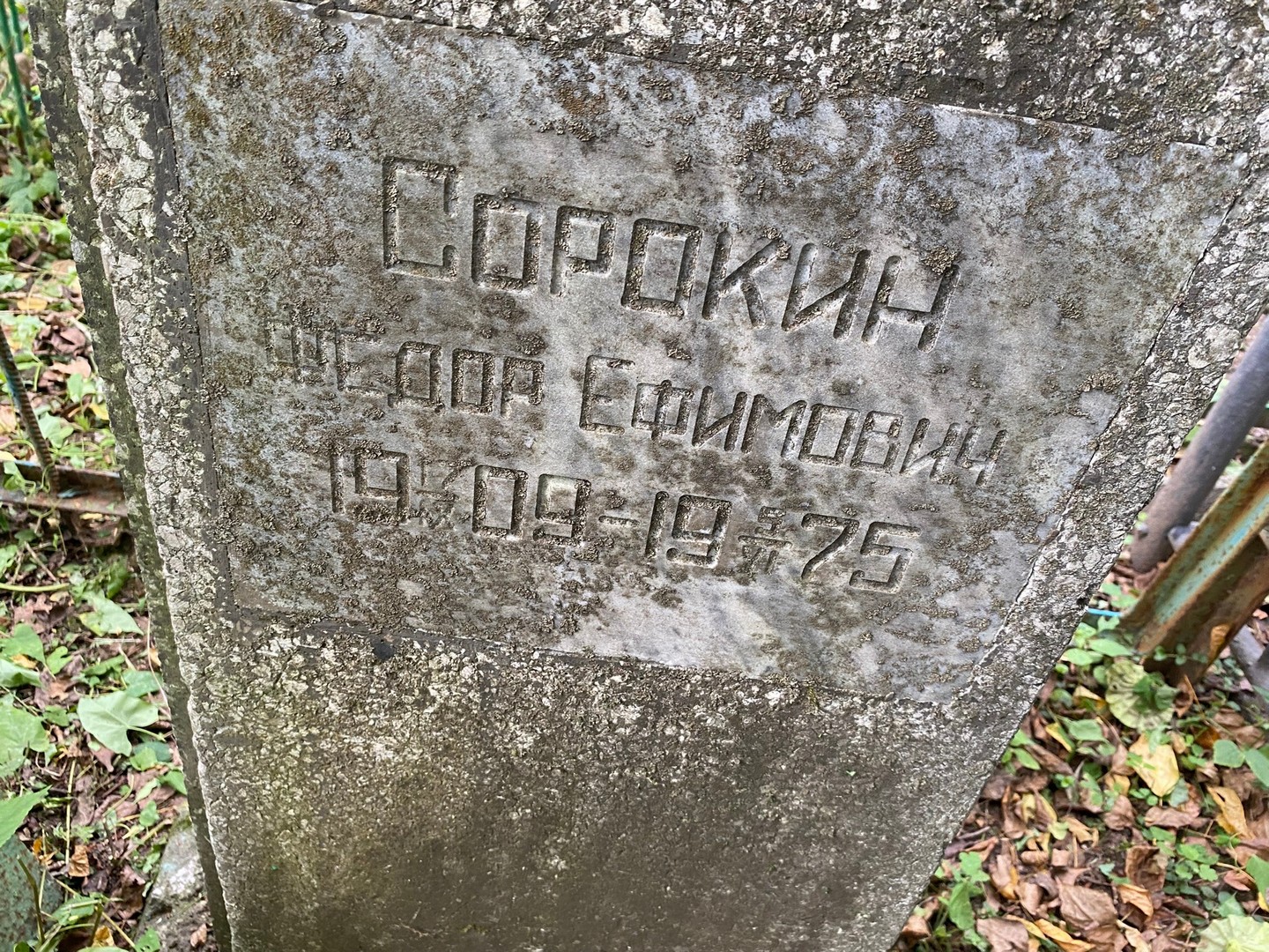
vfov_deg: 53.1
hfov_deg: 67.3
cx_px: 634
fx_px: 953
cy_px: 476
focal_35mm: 26
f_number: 1.8
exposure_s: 1/61
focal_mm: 4.25
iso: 125
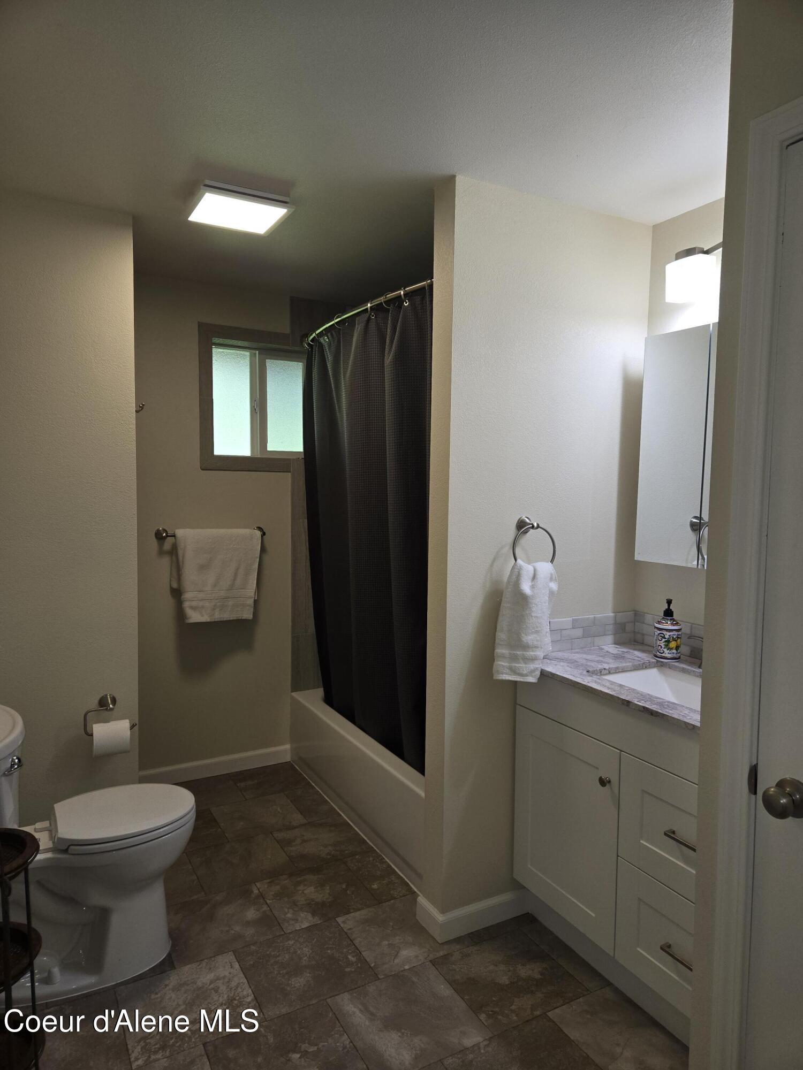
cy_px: 535
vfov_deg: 73.9
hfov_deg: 58.9
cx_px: 402
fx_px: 711
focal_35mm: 23
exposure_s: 1/60
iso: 32
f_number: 1.8
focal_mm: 5.4
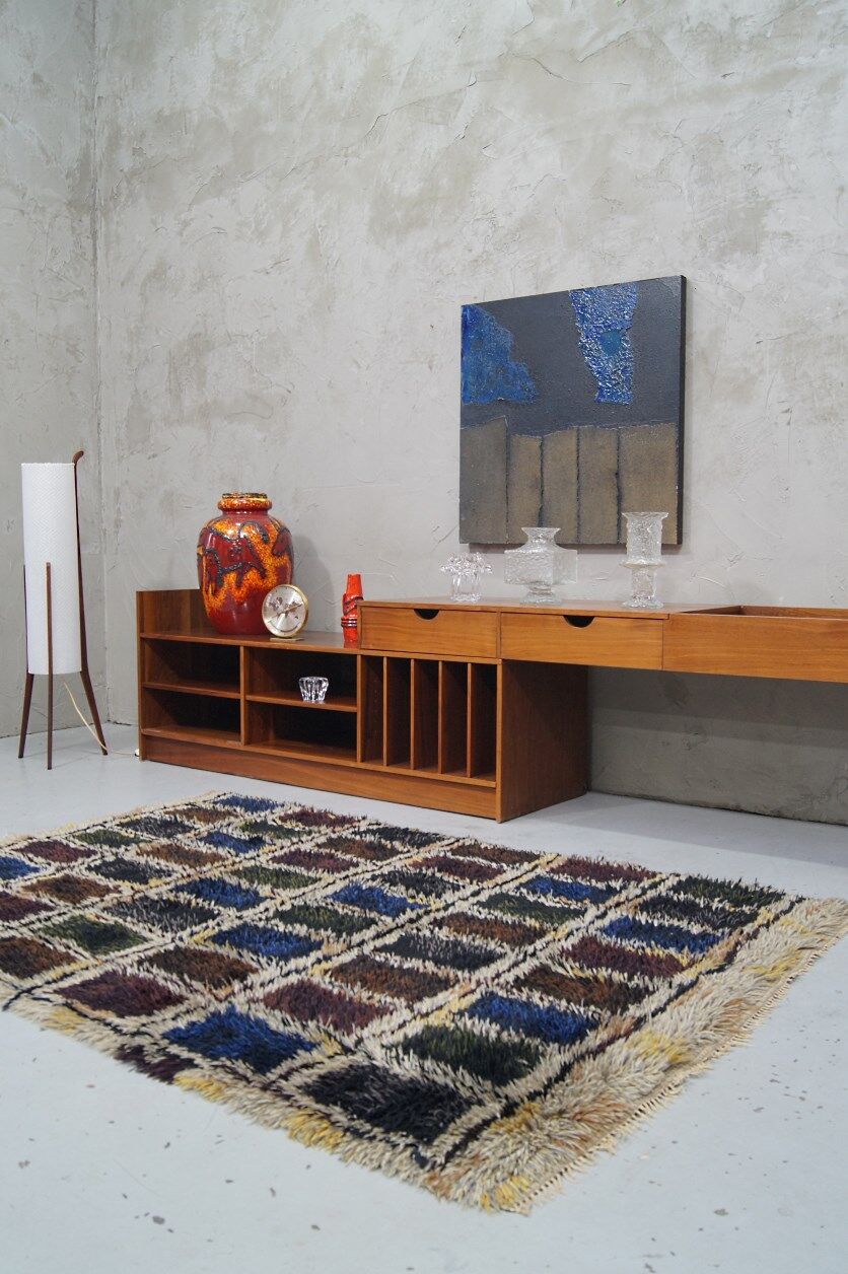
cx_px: 424
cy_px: 637
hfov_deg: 39.9
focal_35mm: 33
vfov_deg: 57.2
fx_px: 1167
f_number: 6.3
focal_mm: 22
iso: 400
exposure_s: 1/10
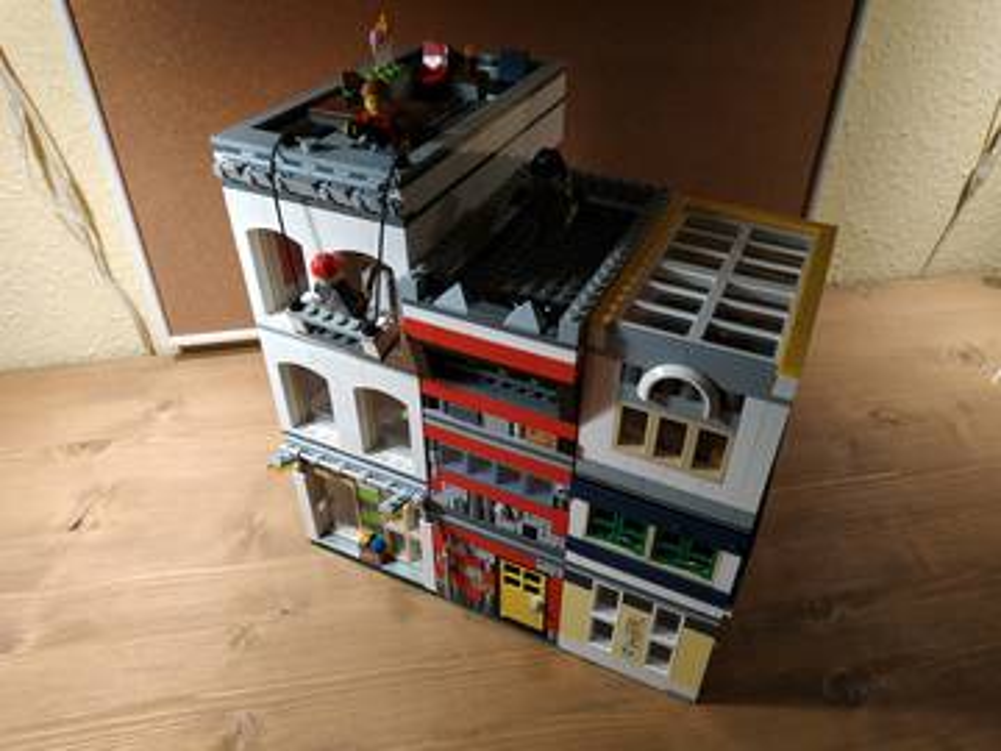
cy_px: 376
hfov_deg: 71.6
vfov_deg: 56.8
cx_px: 500
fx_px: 694
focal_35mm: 24
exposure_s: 1/25
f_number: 1.9
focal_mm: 3.94
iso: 250
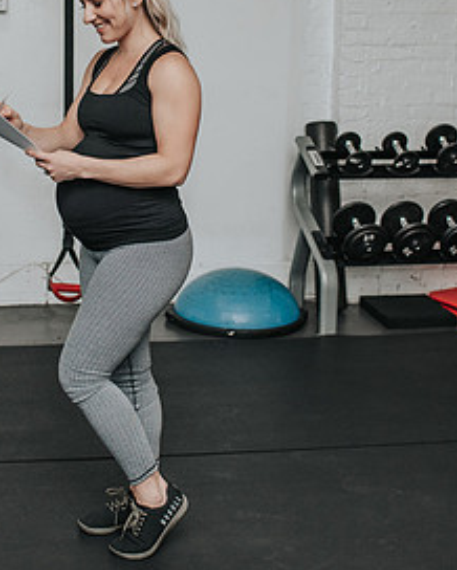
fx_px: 1182
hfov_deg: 21.7
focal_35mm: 70
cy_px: 173
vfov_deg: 26.9
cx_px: 107
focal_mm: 35
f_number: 3.2
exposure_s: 1/200
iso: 800
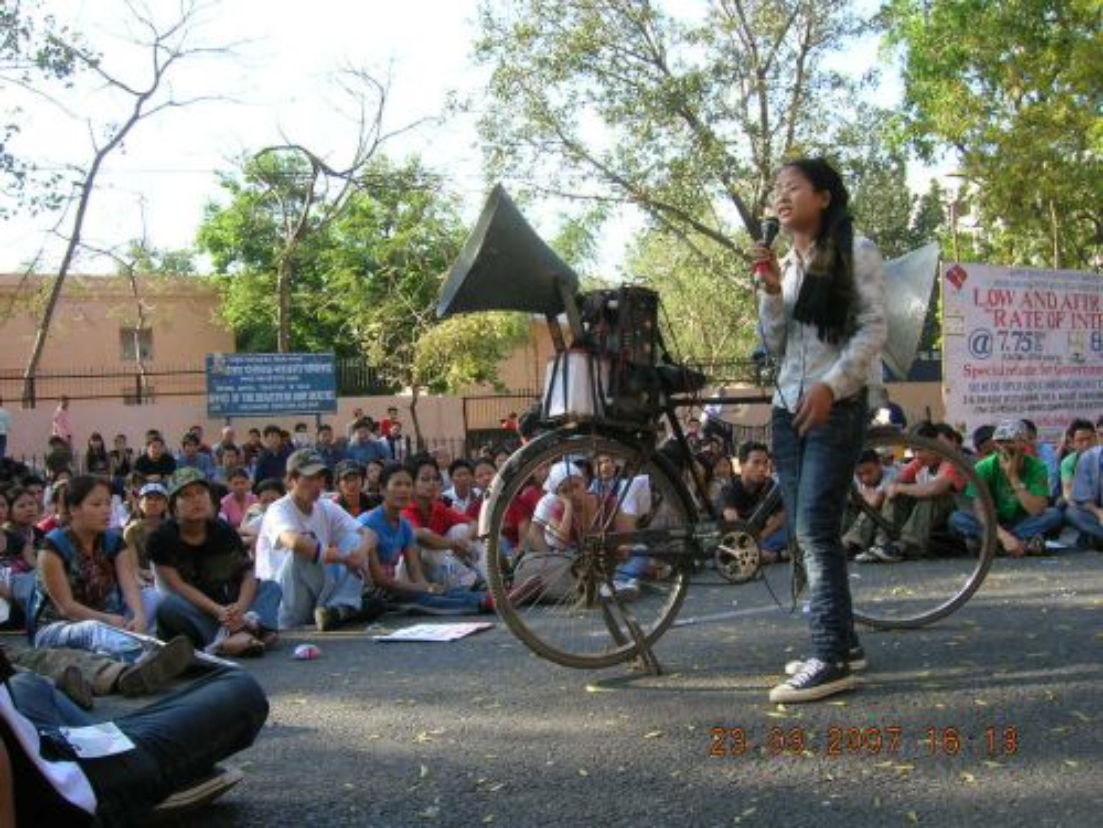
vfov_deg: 41.8
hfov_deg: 54.0
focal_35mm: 34
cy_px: 414
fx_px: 1083
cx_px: 552
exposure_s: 1/63
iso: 50
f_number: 4.9
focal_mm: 5.7
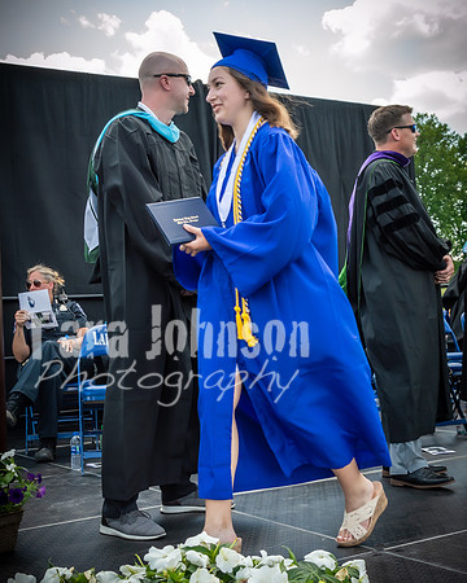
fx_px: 937
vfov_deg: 34.6
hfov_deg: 27.9
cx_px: 272
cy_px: 292
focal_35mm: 54
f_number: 7.1
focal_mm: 22
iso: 200
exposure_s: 1/200
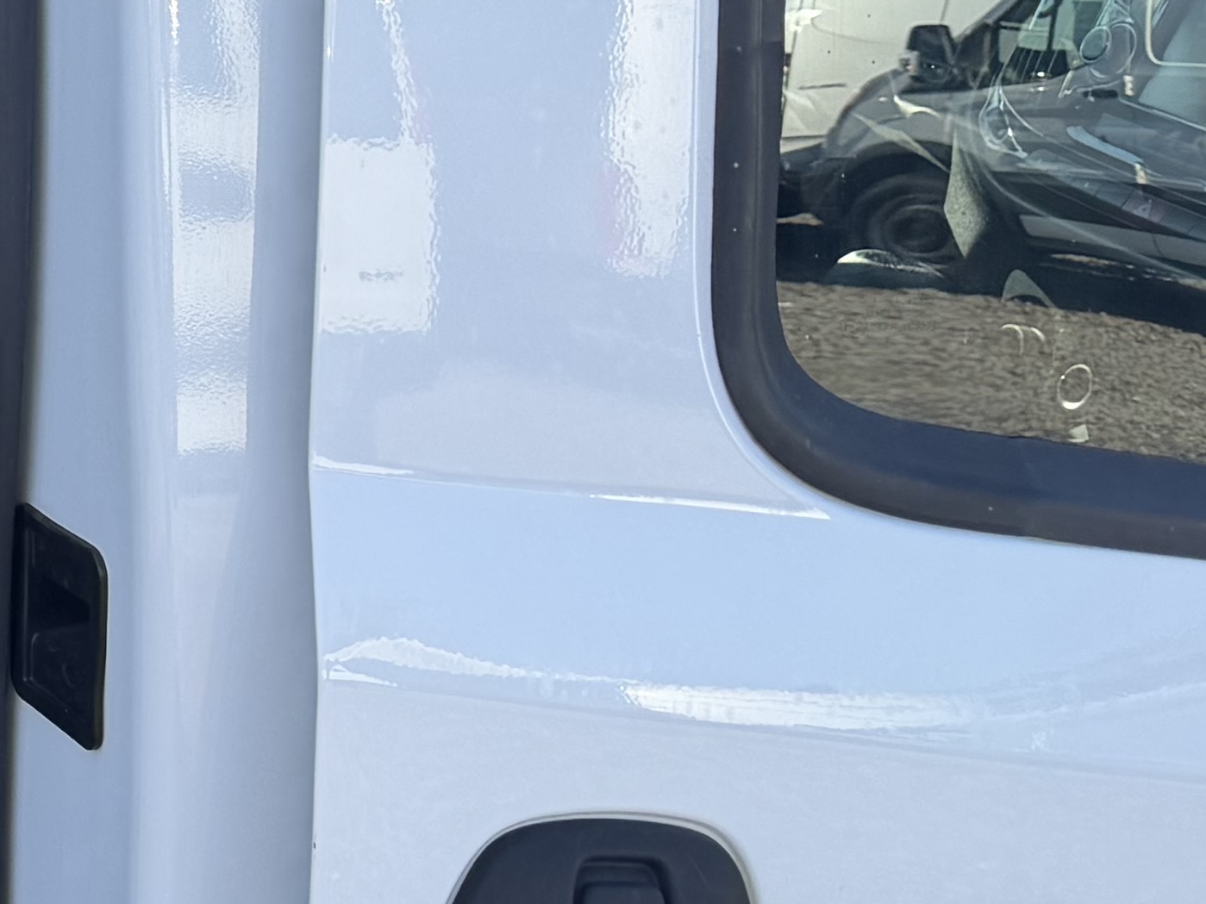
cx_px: -1009
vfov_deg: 15.0
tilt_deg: -17.1
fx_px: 3414
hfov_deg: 16.5
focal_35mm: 98
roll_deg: -0.5
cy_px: 253
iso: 80
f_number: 1.78
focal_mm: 6.76
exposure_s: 1/858
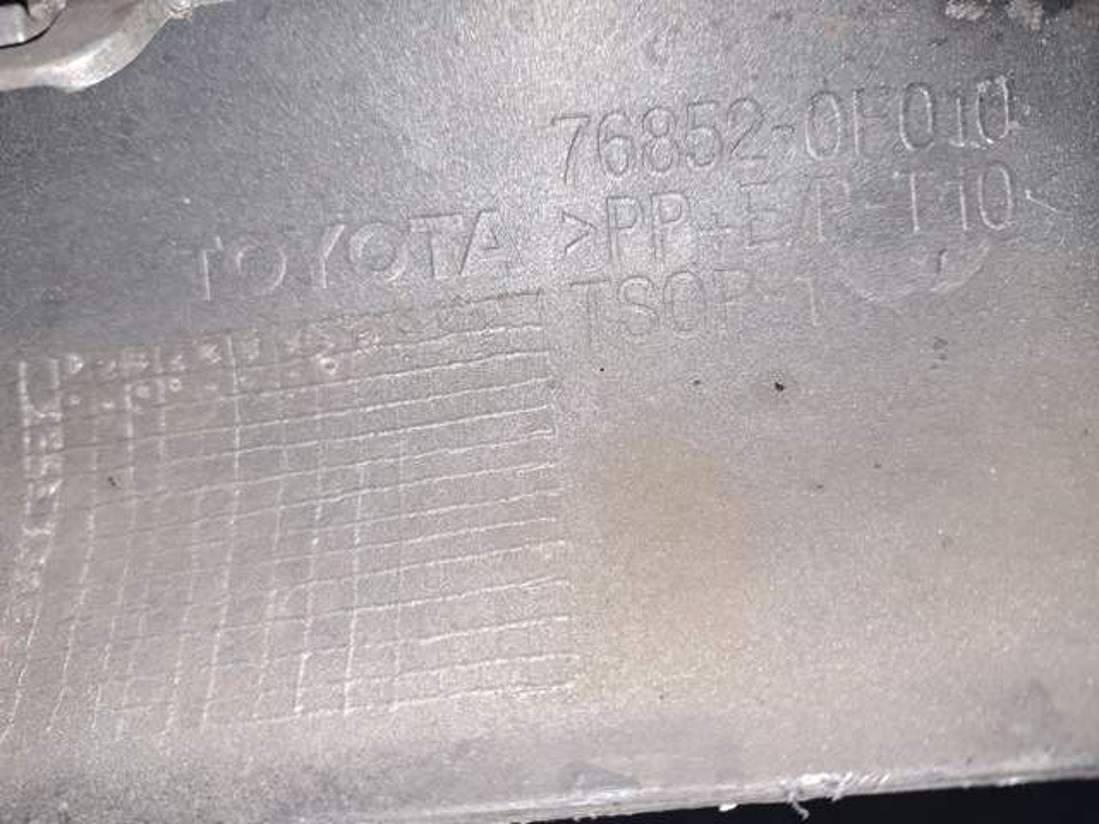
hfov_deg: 73.9
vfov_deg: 58.9
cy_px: 412
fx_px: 730
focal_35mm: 23
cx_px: 550
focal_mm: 5.54
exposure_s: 1/100
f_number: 1.8
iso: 64
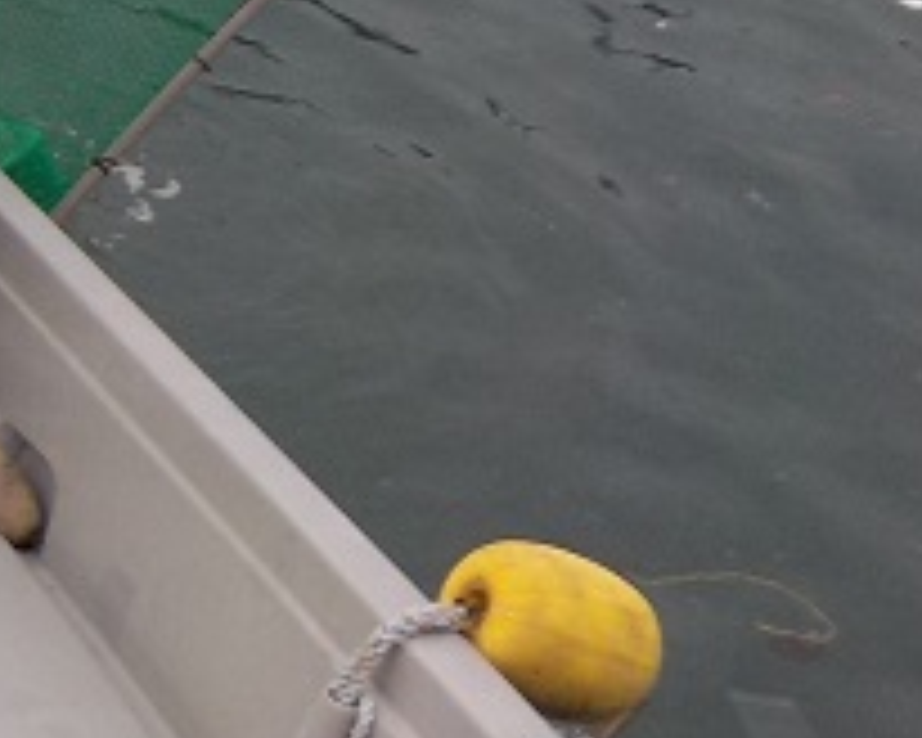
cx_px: -787
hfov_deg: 14.2
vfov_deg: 13.0
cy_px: 88
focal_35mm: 118
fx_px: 3220
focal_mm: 4.1
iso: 125
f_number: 3.3
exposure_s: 1/100
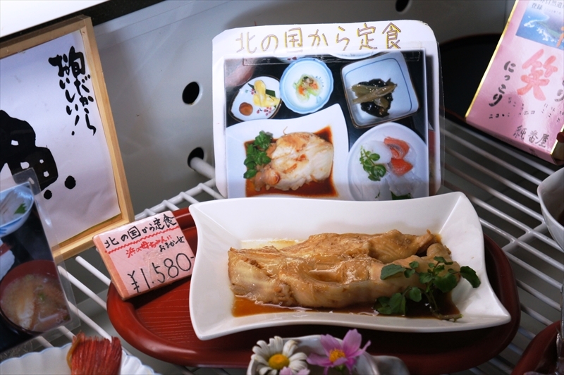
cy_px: 188
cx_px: 282
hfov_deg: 24.6
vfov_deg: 16.5
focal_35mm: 82
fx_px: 1291
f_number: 5.6
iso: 800
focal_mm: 55
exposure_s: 1/160
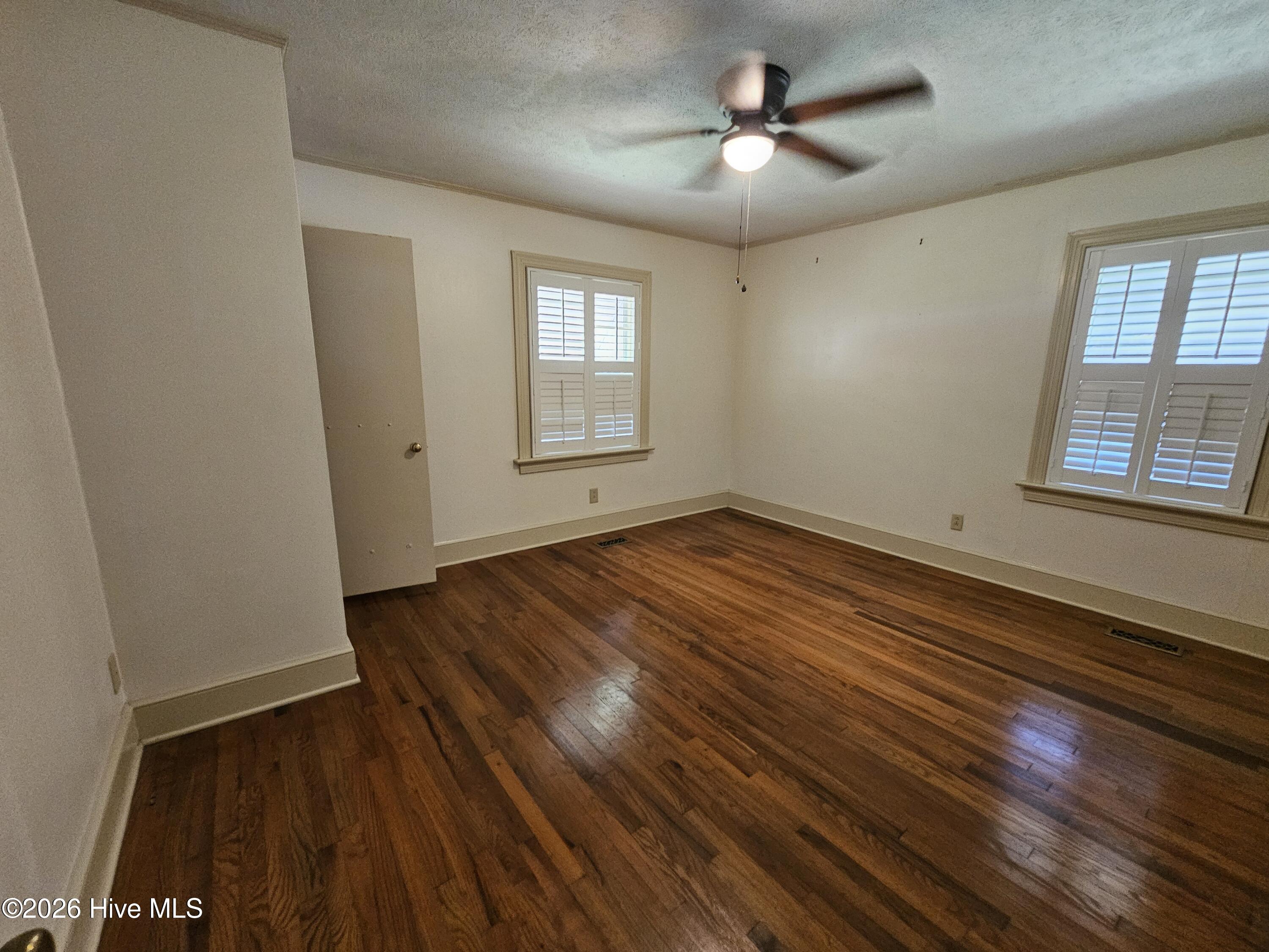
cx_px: 634
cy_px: 476
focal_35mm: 13
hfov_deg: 106.2
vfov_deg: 89.9
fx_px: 477
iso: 500
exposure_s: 1/30
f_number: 2.2
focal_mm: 2.2
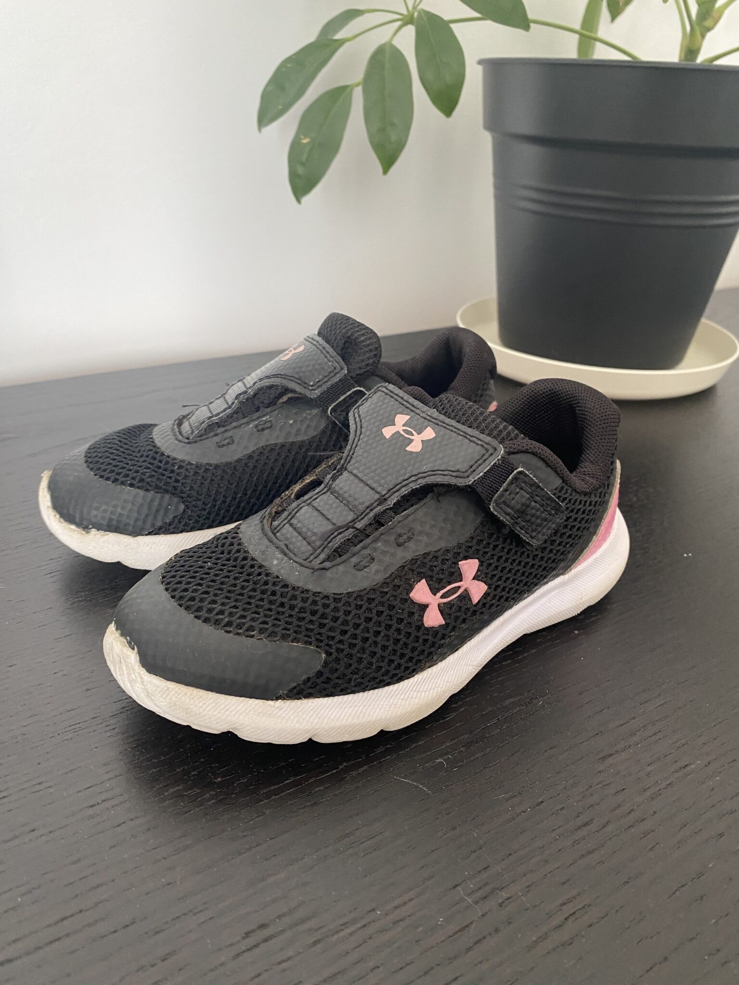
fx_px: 740
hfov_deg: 53.1
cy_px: 492
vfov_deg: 67.3
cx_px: 370
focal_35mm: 26
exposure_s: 1/60
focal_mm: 4.25
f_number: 1.8
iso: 160
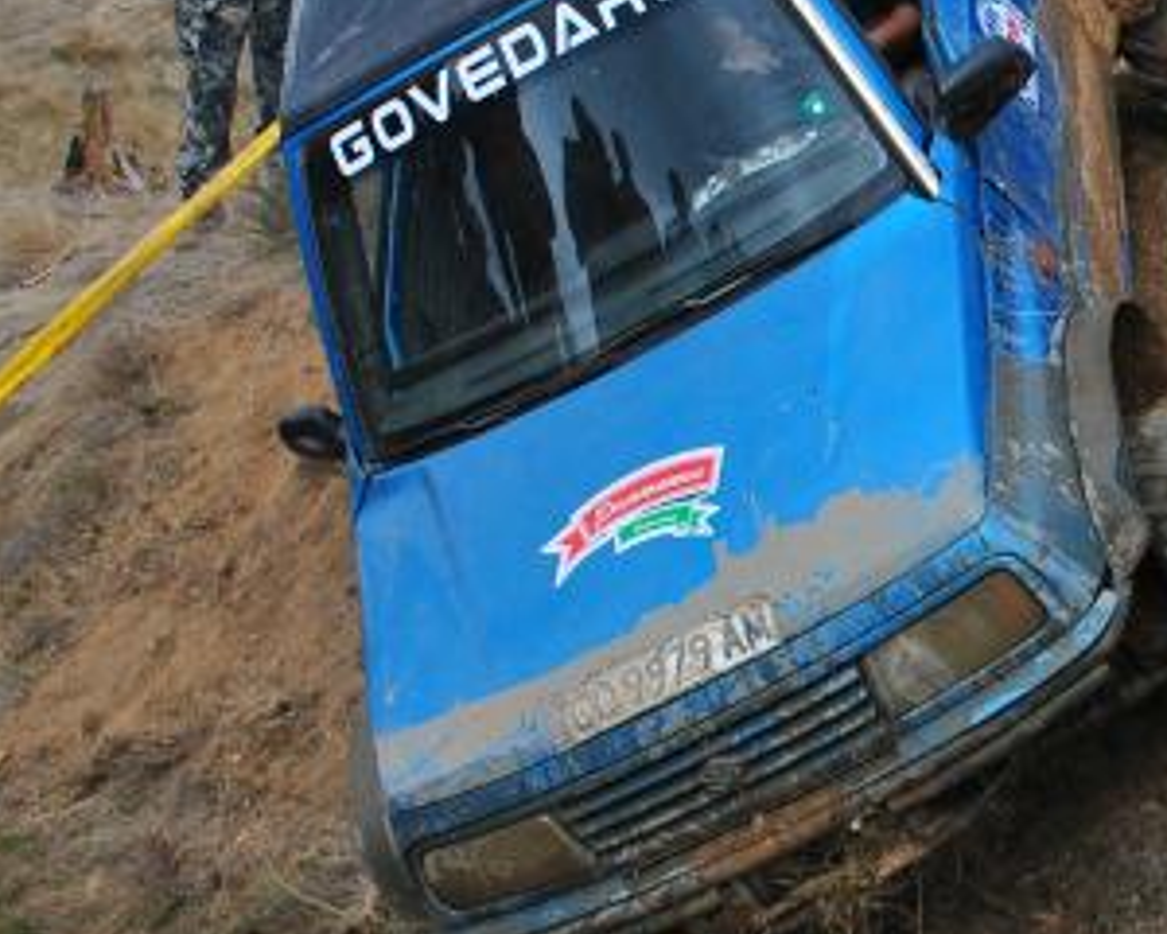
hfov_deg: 15.2
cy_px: 348
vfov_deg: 12.6
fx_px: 4214
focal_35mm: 122
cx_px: 1373
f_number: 5
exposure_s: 1/1000
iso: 200
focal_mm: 26
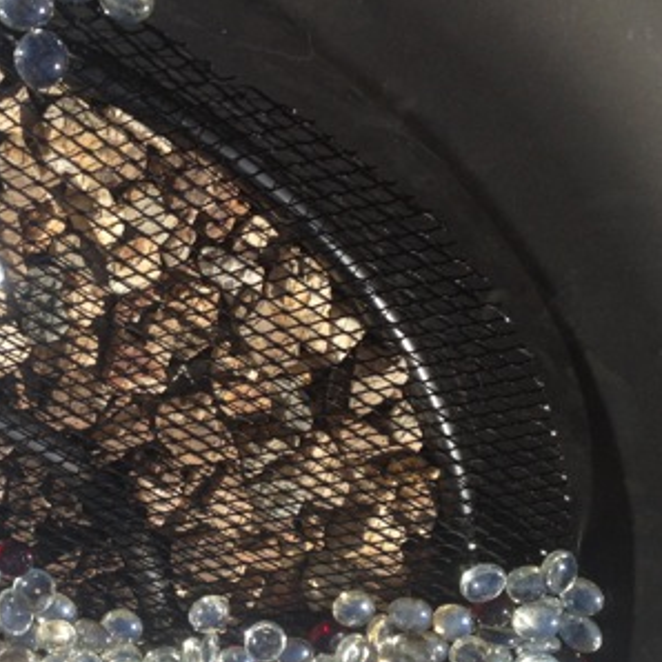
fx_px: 1190
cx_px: 122
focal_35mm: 55
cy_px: 389
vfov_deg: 31.0
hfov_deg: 30.3
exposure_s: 1/1905
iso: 64
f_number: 2.4
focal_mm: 4.28
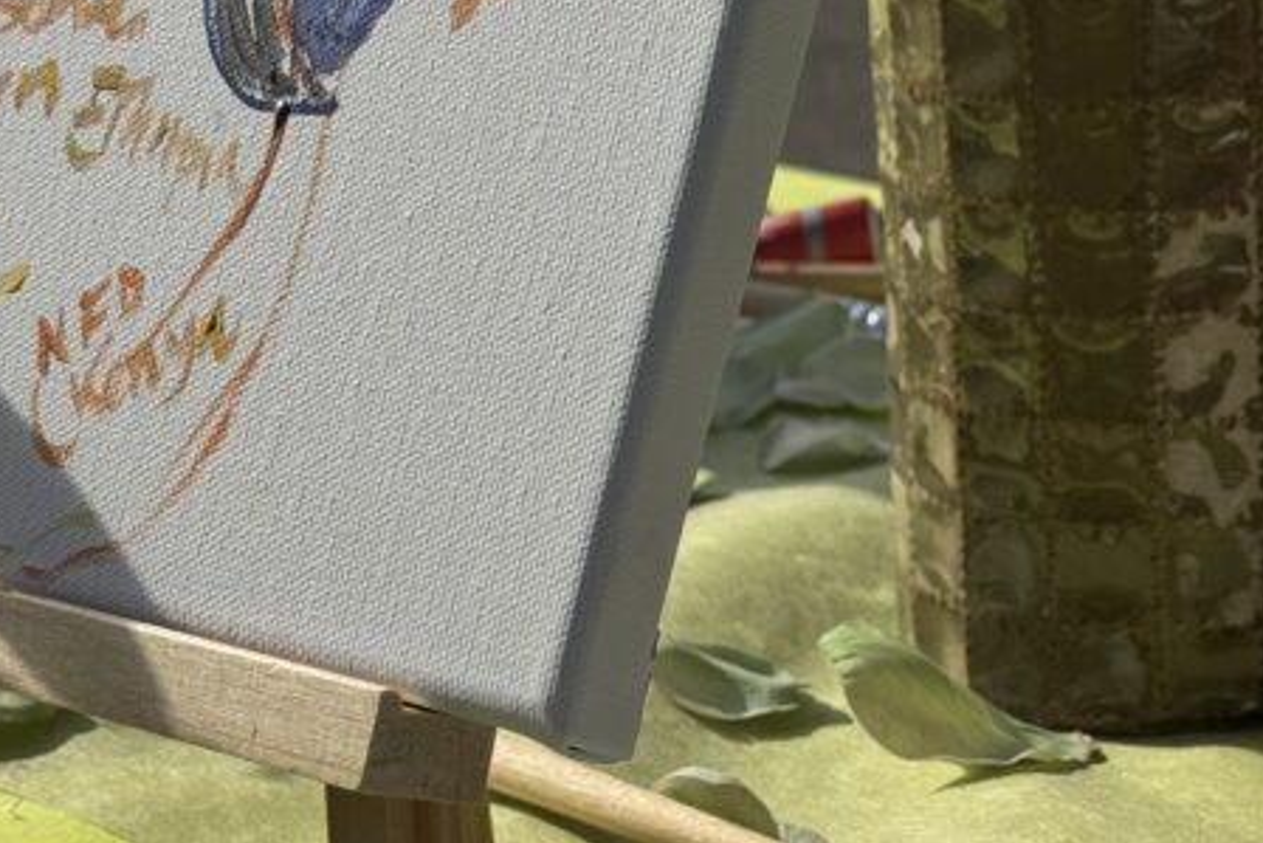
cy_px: 665
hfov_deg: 17.8
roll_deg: -3.1
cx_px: 1015
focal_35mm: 114
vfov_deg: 12.0
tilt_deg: -19.6
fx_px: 4001
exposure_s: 1/7092
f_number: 1.78
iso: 80
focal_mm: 6.76
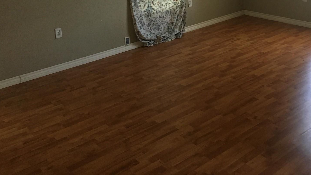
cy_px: 9
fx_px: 371
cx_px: 195
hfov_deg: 45.1
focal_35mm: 45
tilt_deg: -12.9
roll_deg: +1.7
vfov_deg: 25.5
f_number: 2.2
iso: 160
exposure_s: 1/30
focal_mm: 4.15
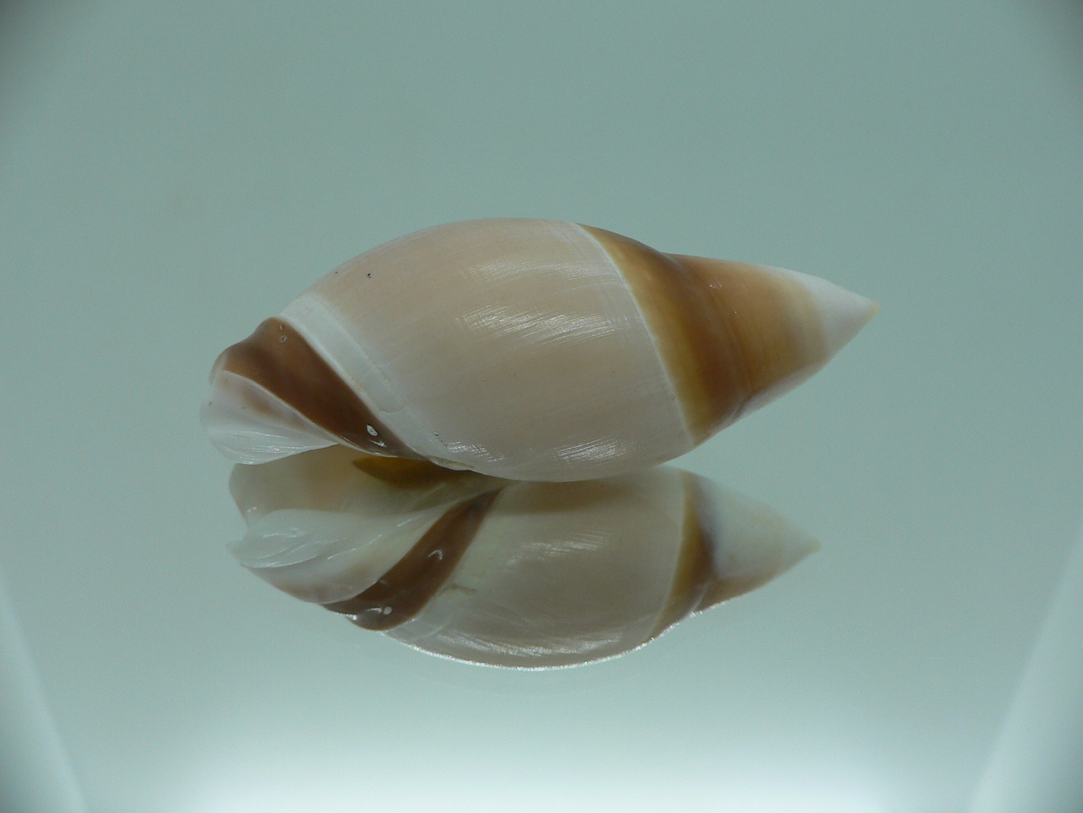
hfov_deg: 52.6
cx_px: 542
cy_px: 406
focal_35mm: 35
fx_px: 1095
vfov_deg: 40.7
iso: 80
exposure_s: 1/60
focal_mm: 4.6
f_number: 2.8
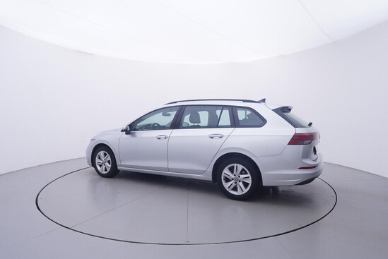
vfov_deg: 56.2
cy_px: 130
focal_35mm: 22
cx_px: 194
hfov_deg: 77.3
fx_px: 243
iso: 200
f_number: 5
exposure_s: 1/80
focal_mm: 15
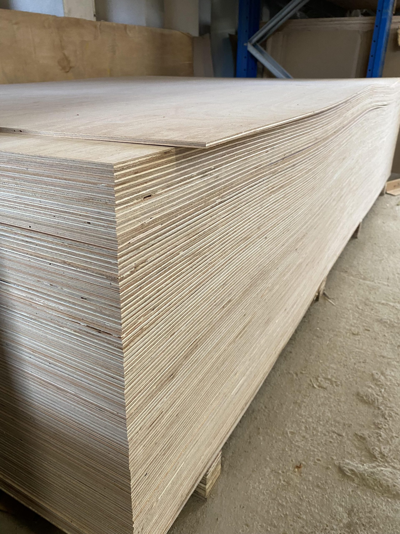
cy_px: 267
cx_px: 200
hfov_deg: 53.1
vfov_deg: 67.3
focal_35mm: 26
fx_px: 401
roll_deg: -0.3
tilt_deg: -25.7
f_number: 1.8
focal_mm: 4.25
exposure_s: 1/50
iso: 250
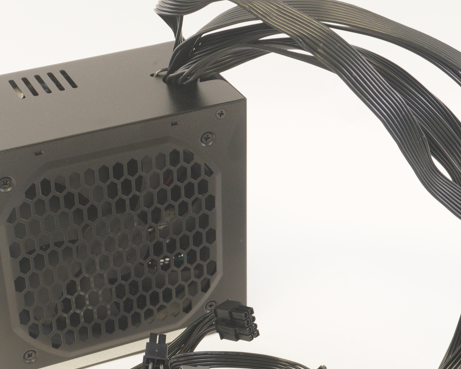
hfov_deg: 24.4
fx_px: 1066
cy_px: 291
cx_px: 200
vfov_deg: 19.4
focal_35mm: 78
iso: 400
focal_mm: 23
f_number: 5.6
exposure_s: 1/13
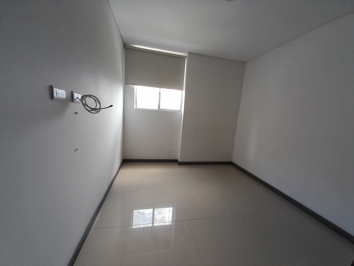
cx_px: 177
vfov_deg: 89.9
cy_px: 133
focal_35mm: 13
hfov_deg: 106.2
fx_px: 133
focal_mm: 1.13
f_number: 2.2
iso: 40
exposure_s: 1/60
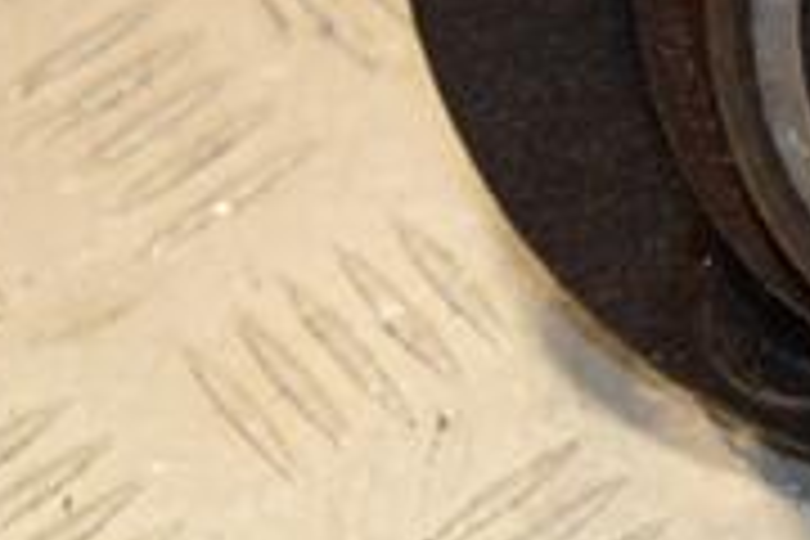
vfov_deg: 5.3
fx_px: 5850
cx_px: 927
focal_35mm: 260
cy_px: -94
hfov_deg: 7.9
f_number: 5.6
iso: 800
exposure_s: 1/200
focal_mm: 52
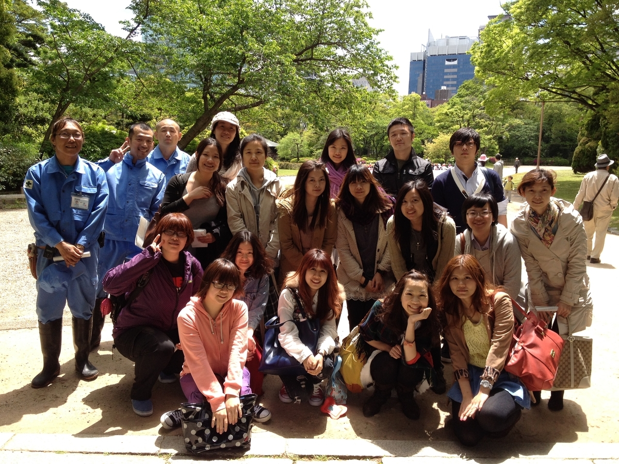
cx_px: 310
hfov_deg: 52.6
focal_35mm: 35
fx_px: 626
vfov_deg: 40.7
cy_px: 232
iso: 64
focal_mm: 4.28
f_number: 2.4
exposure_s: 1/690
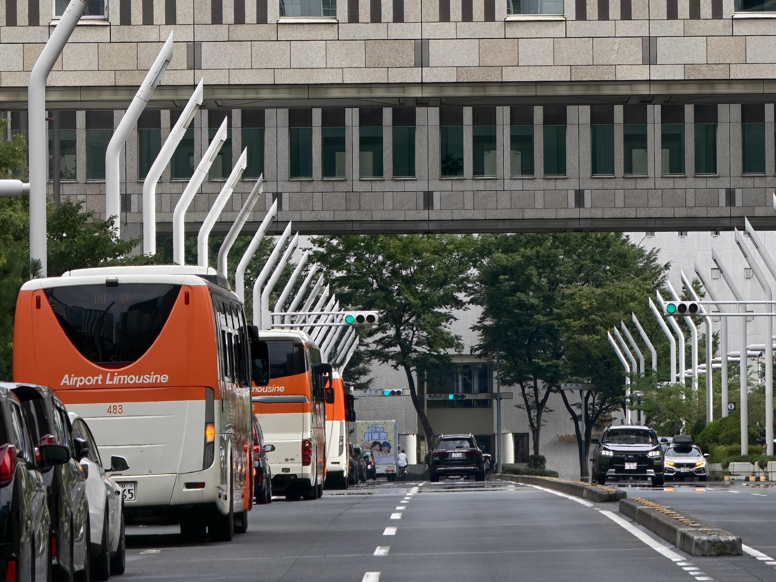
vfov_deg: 3.9
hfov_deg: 5.2
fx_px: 8564
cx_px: 518
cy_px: 121
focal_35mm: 382
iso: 200
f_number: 3.5
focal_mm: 34.8
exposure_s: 1/200
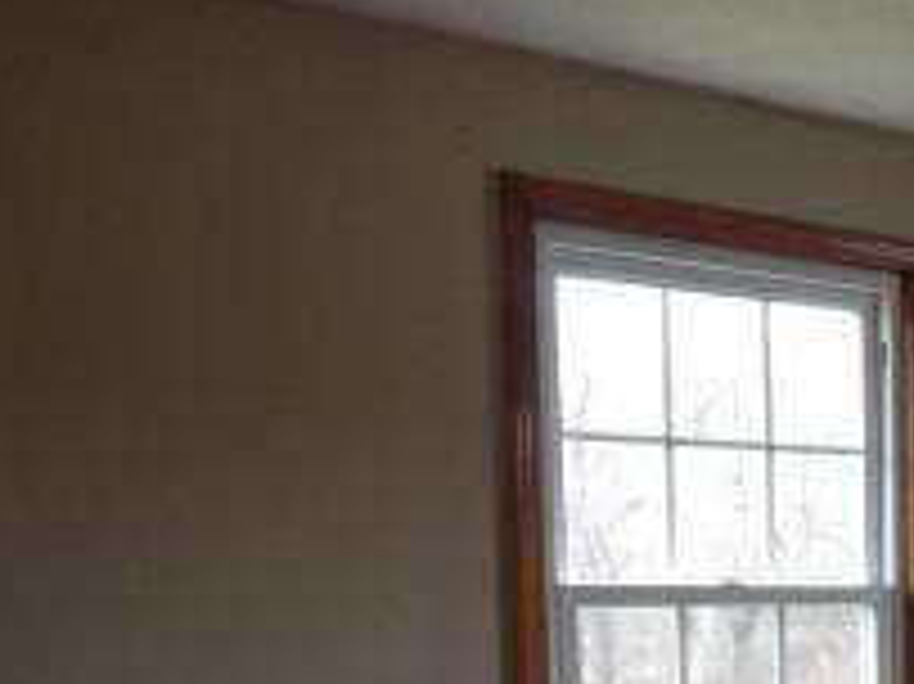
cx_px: 1211
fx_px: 1662
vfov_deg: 22.0
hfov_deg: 25.9
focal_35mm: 63
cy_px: 747
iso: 320
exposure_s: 1/45
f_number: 3.1
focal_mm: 4
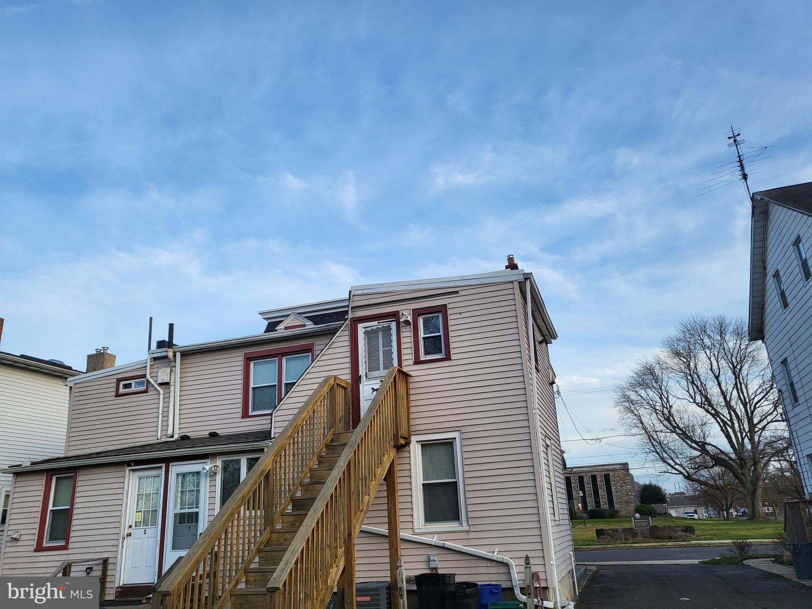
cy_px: 304
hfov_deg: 67.3
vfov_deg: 53.1
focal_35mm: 26
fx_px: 610
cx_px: 406
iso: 50
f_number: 1.8
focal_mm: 4.25
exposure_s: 1/812
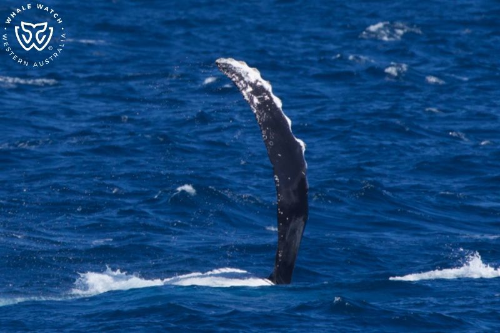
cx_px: 250
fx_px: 8331
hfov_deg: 3.4
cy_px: 166
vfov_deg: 2.3
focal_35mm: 600
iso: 1250
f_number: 8
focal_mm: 600
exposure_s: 1/3200
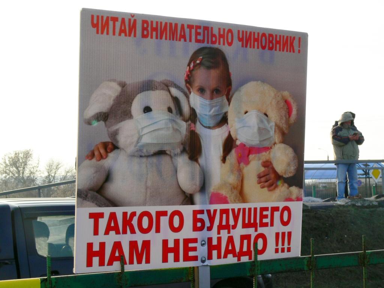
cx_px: 192
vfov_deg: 18.0
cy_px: 144
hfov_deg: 23.8
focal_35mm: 82
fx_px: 910
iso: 80
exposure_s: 1/200
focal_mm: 14.1
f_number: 5.6
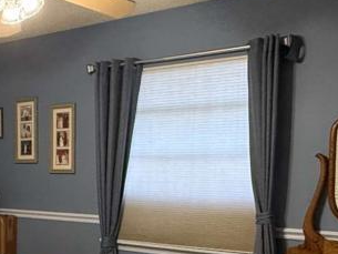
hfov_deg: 33.2
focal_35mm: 55
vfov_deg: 26.3
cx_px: 39
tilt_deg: -1.2
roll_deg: -0.5
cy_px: 183
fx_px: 537
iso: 320
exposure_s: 1/120
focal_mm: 2.22
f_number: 2.2
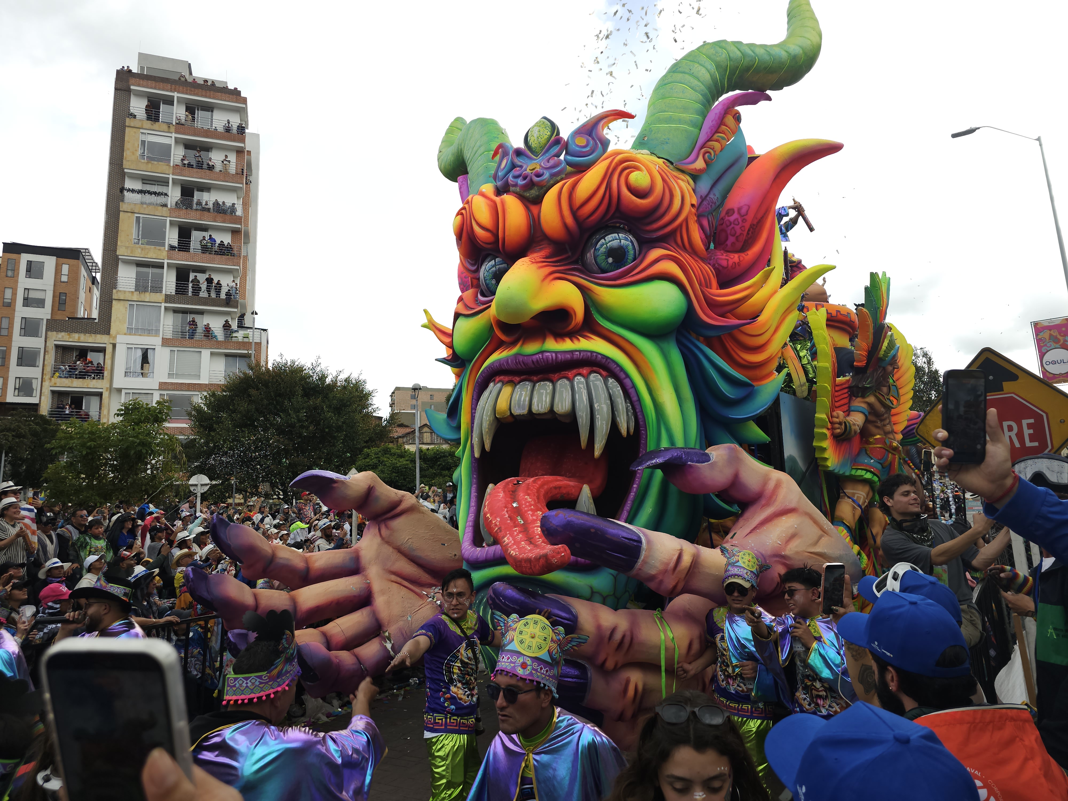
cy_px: 400
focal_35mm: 23
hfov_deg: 73.9
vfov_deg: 58.9
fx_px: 710
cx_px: 534
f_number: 1.7
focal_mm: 6.3
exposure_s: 1/303
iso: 10
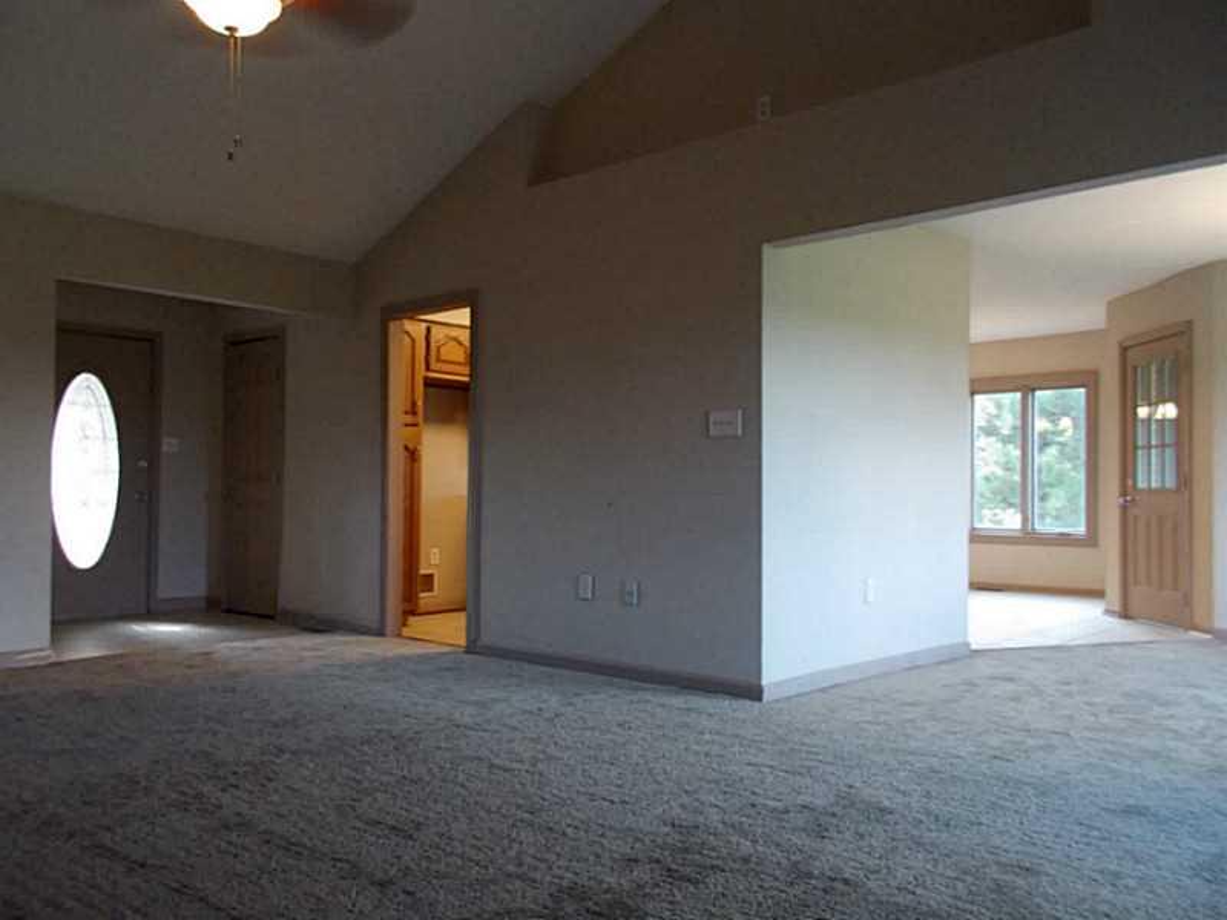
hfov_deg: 61.7
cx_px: 614
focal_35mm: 29
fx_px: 1028
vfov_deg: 48.2
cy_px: 460
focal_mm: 4.1
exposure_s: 1/30
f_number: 3.3
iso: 250
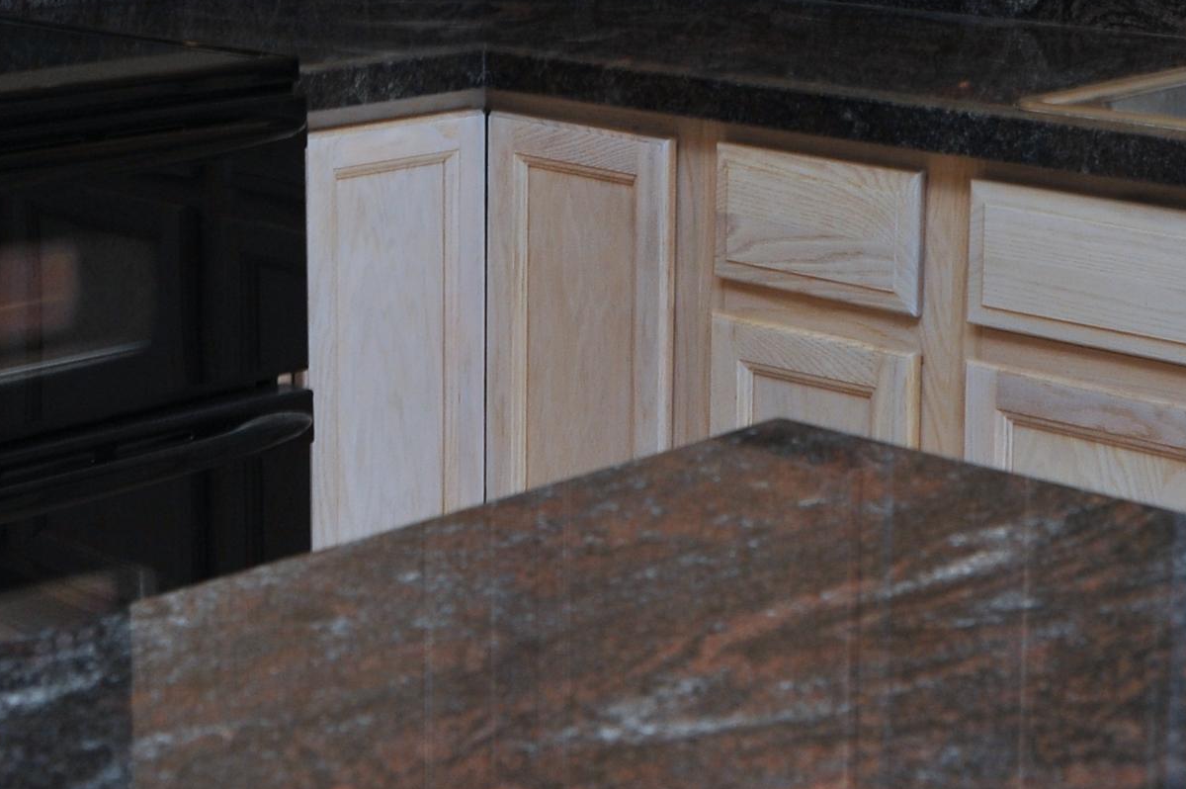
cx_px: 543
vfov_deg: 16.6
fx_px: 2633
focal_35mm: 80
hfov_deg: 25.4
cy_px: -18
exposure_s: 1/30
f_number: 6.3
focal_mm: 32
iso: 1000
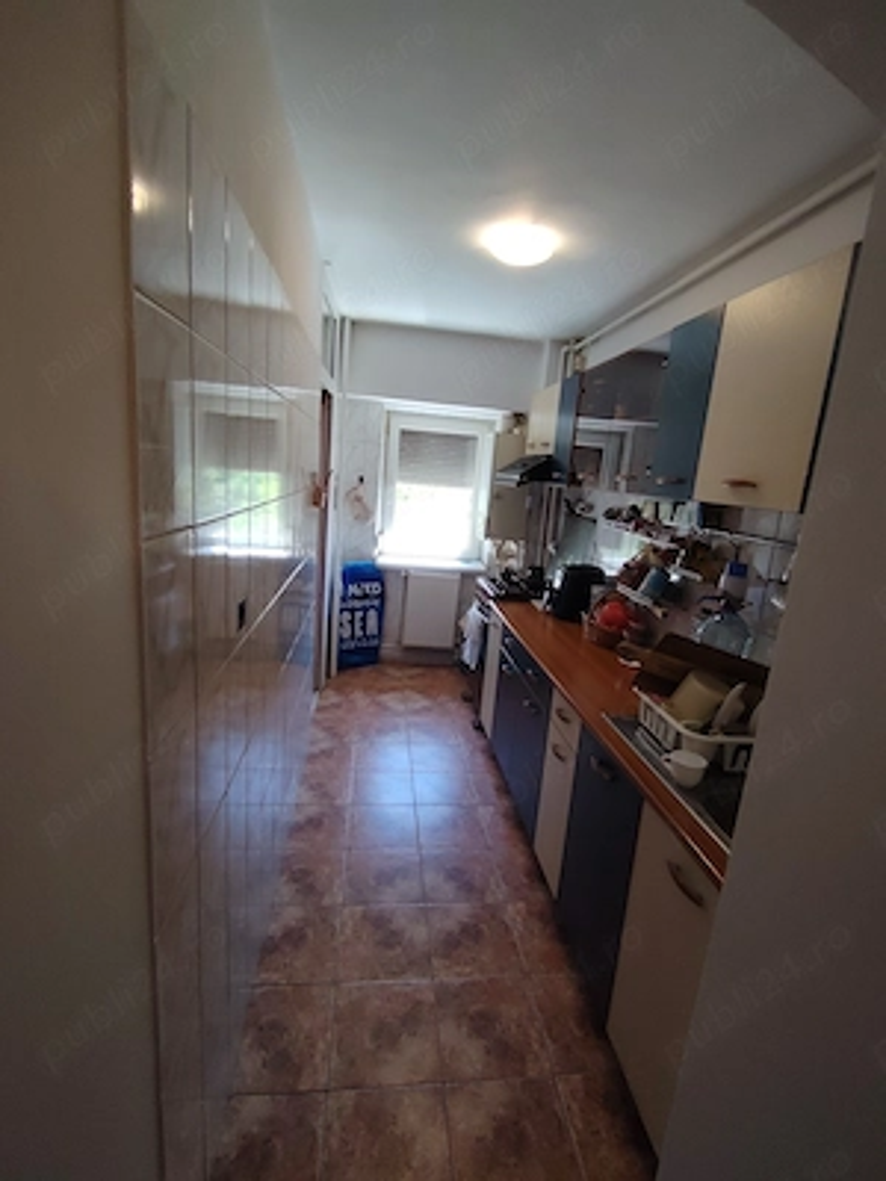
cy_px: 590
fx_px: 580
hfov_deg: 74.7
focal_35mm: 17
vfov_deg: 91.0
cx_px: 443
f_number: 2.2
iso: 196
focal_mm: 1.42
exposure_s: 1/50
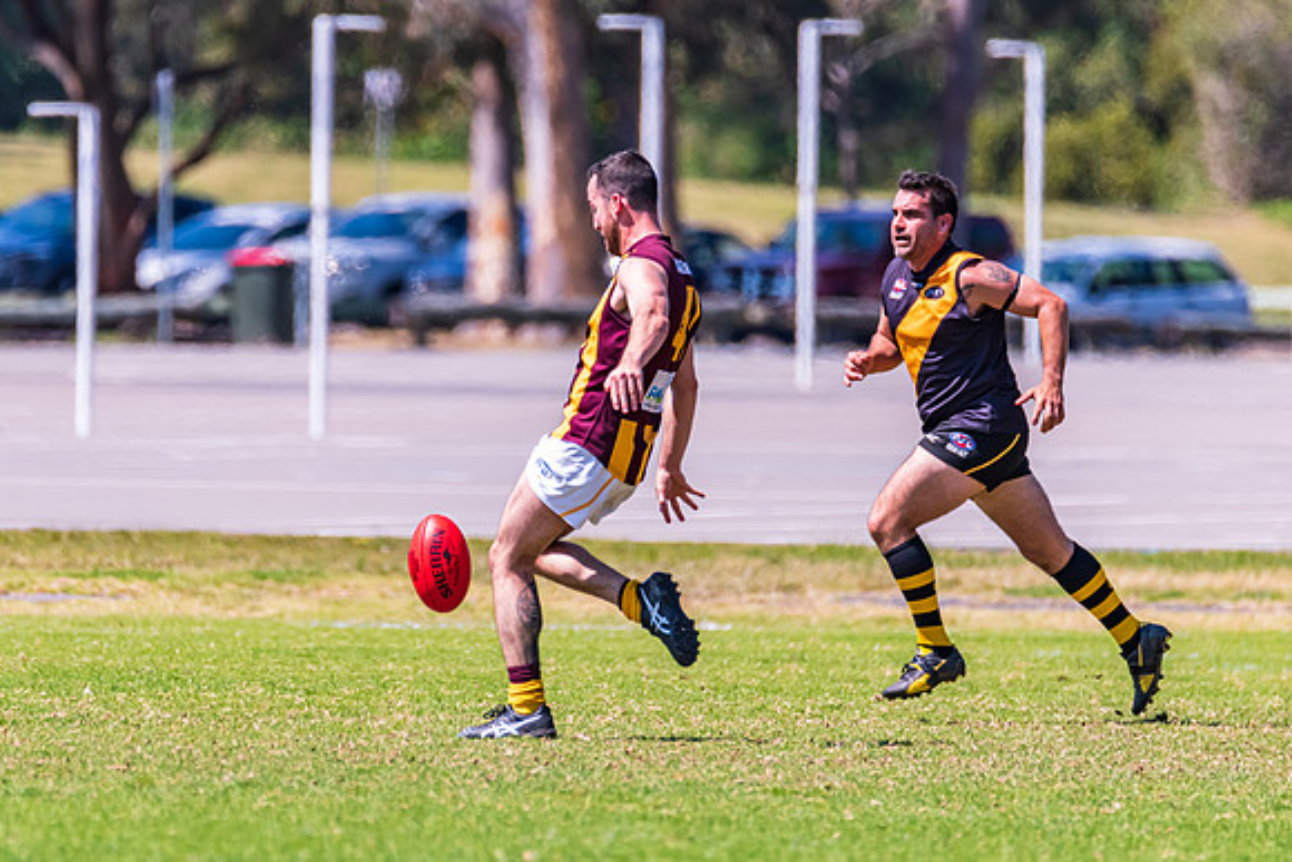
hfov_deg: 2.5
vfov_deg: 1.6
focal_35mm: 836
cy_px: 442
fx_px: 30020
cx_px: 521
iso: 800
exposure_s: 1/2000
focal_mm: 550
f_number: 6.3
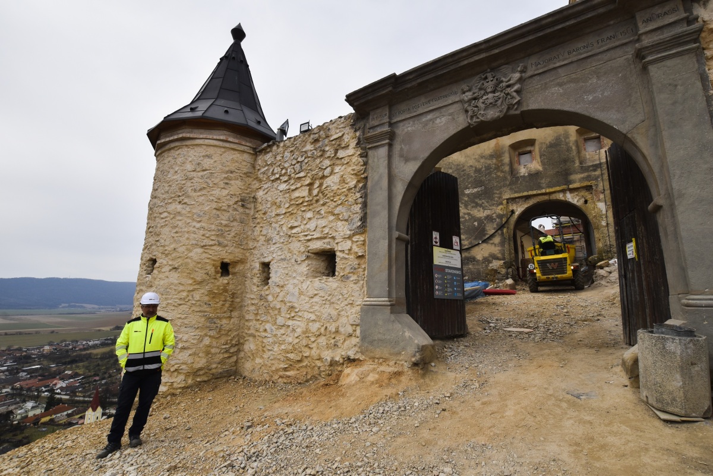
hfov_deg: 100.4
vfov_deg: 77.3
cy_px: 238
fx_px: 297
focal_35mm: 15
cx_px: 356
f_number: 9
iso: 200
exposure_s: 1/320
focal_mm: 10
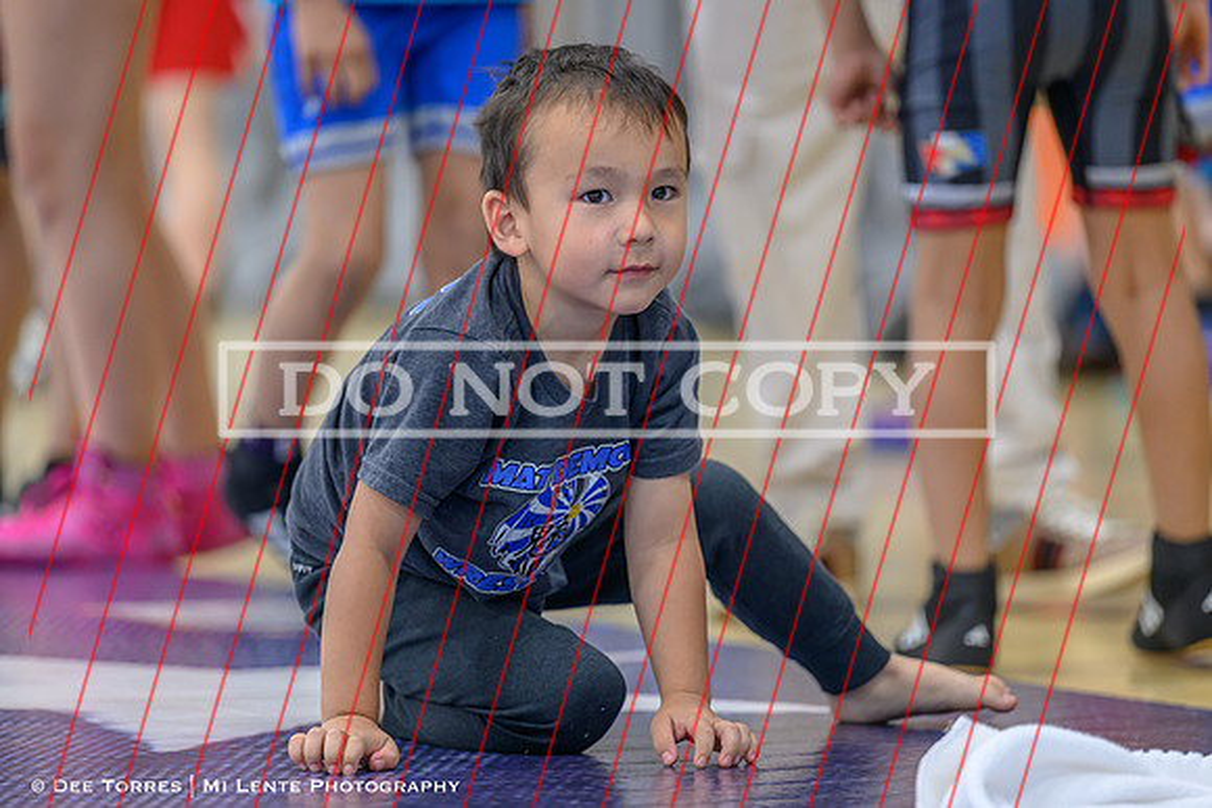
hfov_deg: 9.3
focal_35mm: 221
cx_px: 580
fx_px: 7434
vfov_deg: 6.2
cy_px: 452
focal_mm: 180
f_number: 2.8
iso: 2200
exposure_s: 1/640
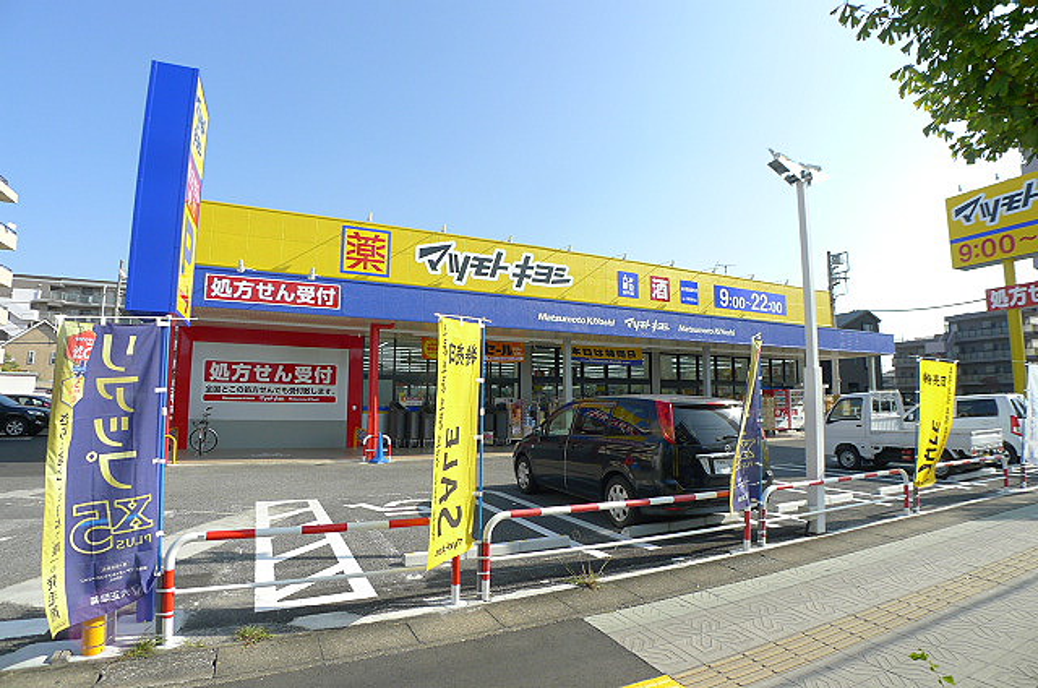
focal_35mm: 18
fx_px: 518
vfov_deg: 67.2
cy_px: 344
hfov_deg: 90.1
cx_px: 519
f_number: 4
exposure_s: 1/400
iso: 80
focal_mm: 3.9
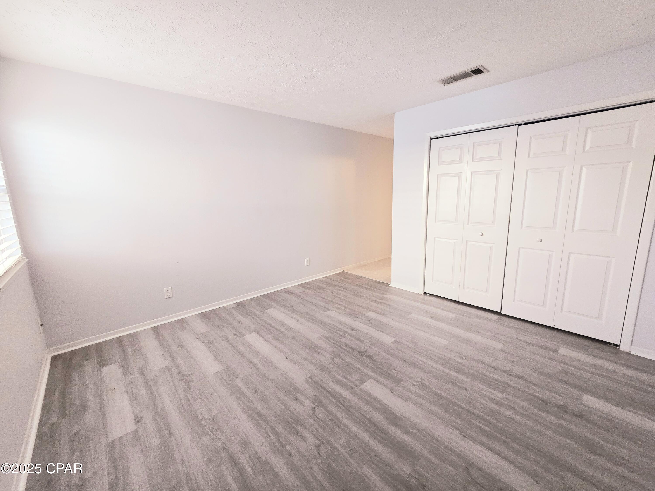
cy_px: 246
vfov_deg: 89.9
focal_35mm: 13
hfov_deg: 106.2
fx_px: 246
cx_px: 328
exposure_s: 1/60.2
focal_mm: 2.2
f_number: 2.2
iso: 250
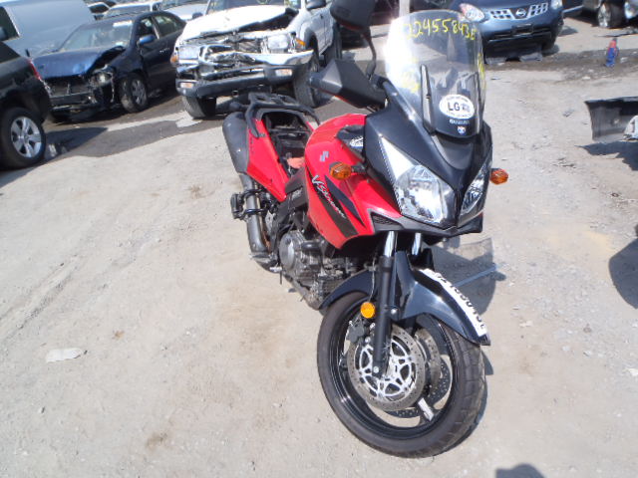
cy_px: 239
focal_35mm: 28
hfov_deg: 63.4
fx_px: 516
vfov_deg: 49.7
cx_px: 319
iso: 80
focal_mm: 5
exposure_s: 1/400
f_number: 4.5
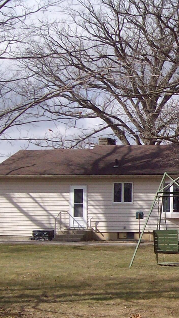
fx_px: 768
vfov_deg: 23.4
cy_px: 179
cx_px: 247
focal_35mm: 91
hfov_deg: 12.8
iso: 80
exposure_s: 1/205
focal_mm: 5.8
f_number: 7.2
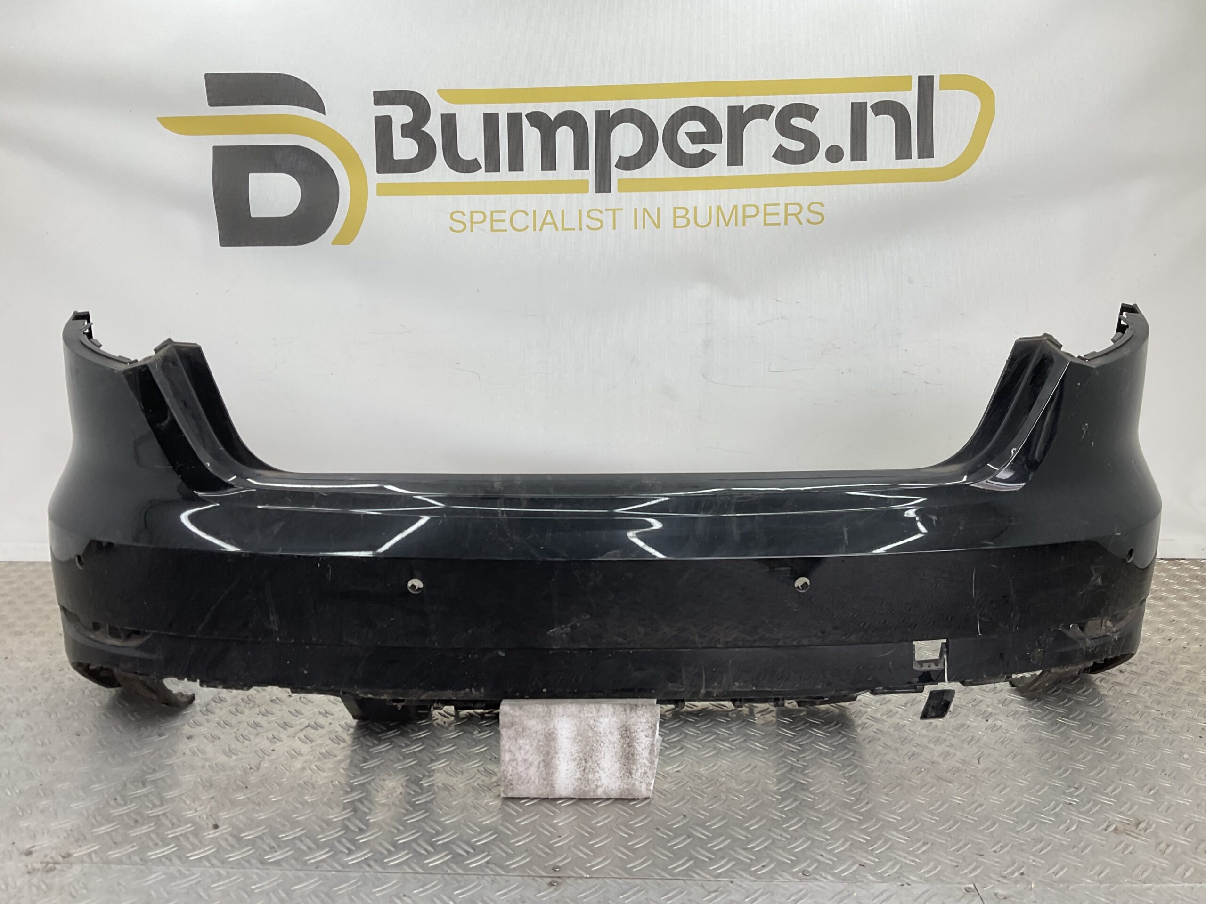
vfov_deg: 48.2
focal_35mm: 29
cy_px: 452
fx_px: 1010
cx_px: 603
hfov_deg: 61.7
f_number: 1.8
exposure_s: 1/120
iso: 16
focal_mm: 3
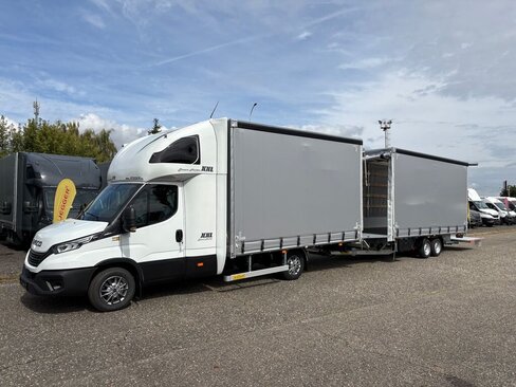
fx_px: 388
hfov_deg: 67.3
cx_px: 258
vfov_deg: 53.1
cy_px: 194
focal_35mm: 26
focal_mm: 5.96
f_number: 1.6
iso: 50
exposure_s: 1/8850
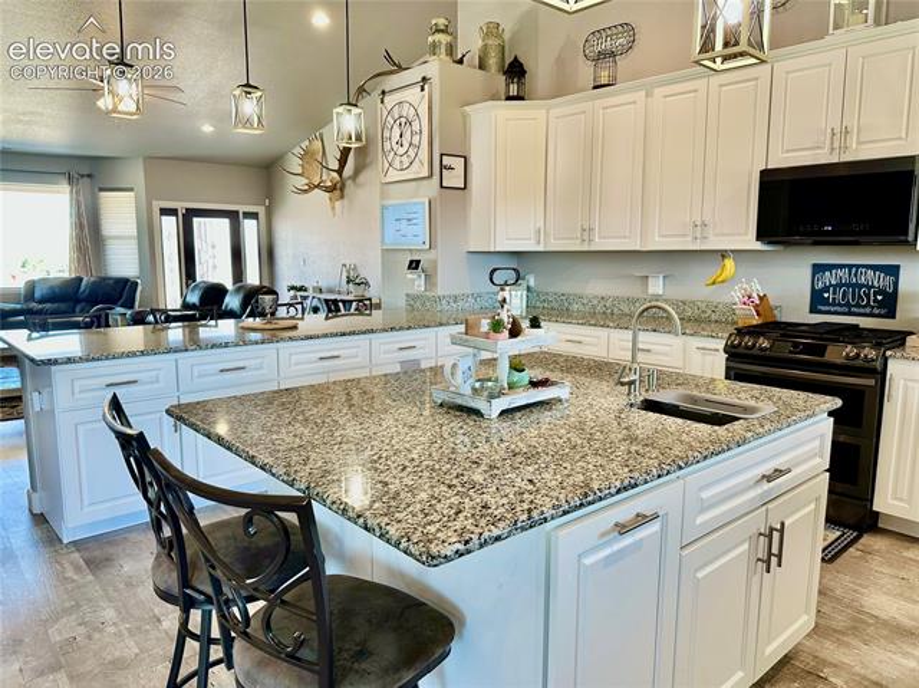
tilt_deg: -8.1
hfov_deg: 71.6
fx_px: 637
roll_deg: +0.1
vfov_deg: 56.8
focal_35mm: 24
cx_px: 460
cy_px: 344
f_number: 1.78
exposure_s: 1/120
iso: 125
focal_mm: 6.86
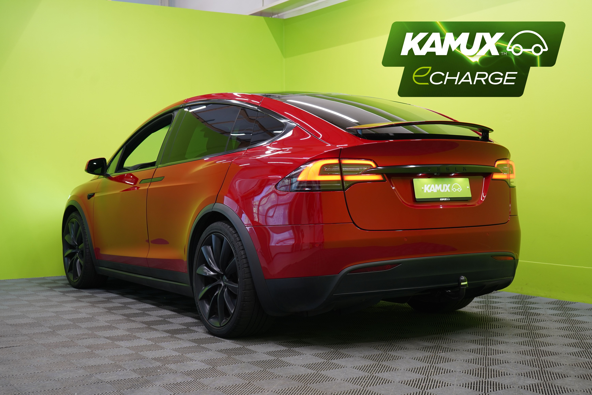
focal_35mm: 48
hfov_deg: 41.1
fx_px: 789
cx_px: 296
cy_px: 198
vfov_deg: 28.1
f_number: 4.5
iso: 400
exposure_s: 1/30
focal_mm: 48
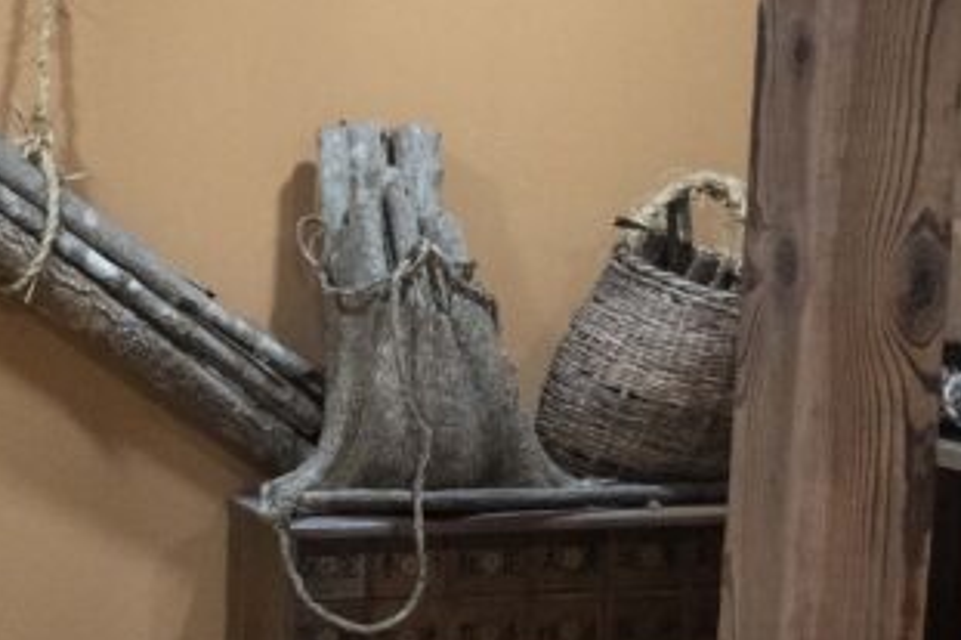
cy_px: 694
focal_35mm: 112
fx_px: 2988
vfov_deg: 12.0
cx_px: 173
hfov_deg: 18.1
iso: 12800
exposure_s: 1/125
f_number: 4.5
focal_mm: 34
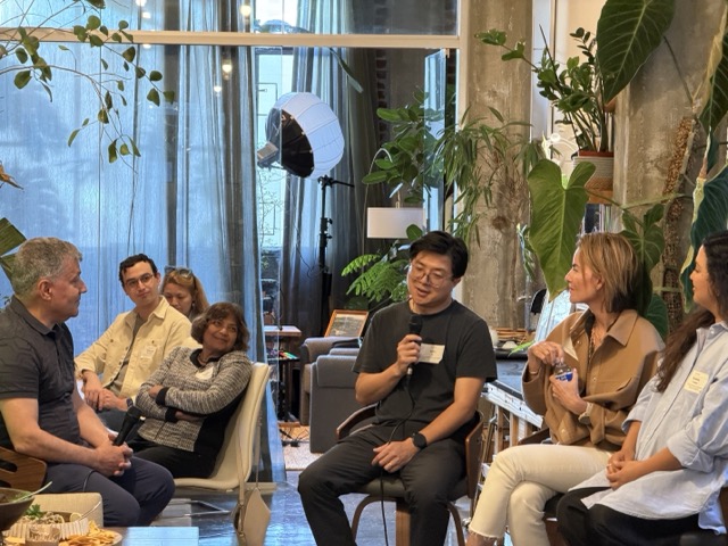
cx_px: 364
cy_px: 273
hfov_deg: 19.6
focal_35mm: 100
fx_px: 2103
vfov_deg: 14.8
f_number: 2.8
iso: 500
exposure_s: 1/40
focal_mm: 16.89
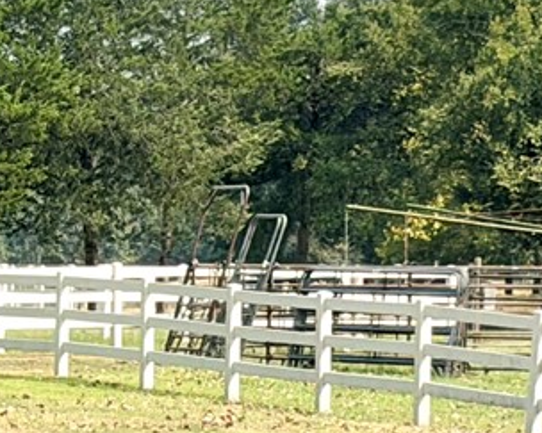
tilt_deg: +0.7
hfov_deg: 6.5
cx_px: 32
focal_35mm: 296
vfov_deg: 5.2
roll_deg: -0.7
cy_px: 298
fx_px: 4747
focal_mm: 6.76
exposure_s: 1/4878
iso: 64
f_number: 1.78
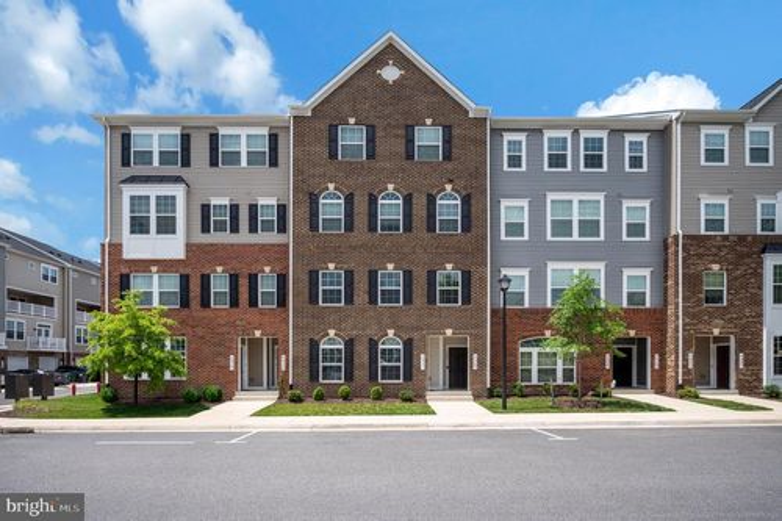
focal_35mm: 18
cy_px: 260
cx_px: 391
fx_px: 402
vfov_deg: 65.9
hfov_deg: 88.5
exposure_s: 1/320
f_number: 7.1
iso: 100
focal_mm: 18.5
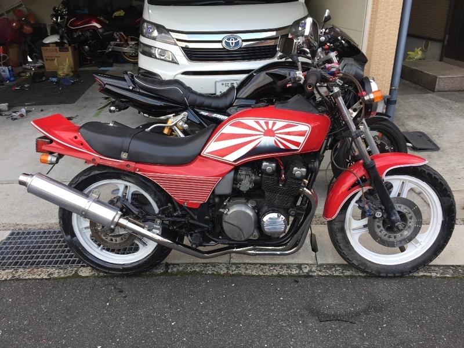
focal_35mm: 29
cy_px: 174
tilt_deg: -23.5
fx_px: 389
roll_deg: +1.1
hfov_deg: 61.7
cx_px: 232
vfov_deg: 48.2
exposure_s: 1/60
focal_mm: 4.15
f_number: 2.2
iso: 32
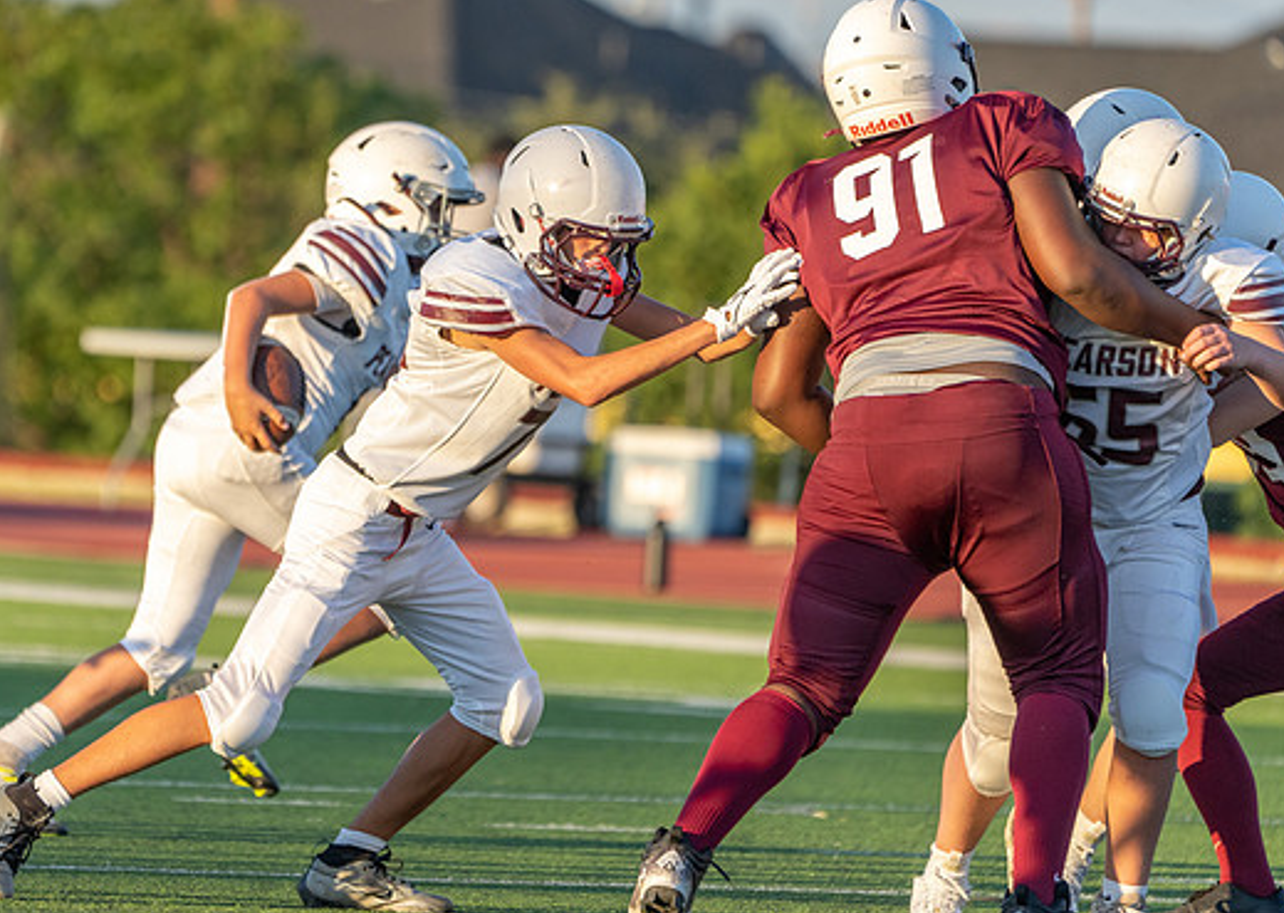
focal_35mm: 571
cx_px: 413
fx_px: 20790
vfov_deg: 2.5
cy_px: 392
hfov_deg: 3.5
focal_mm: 400
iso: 640
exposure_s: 1/1000
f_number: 5.6
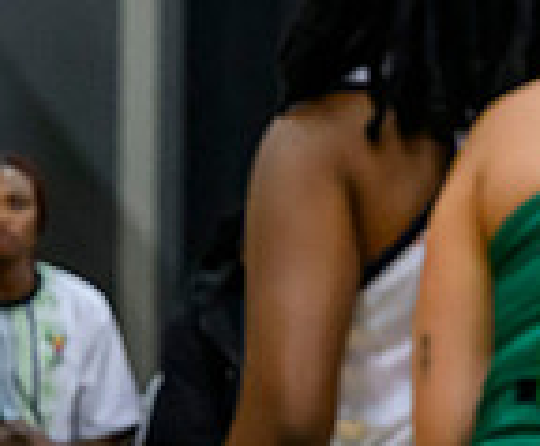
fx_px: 10329
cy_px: 328
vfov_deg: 2.5
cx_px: 844
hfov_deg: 3.0
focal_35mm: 638
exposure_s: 1/1000
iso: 4000
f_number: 3.2
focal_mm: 115
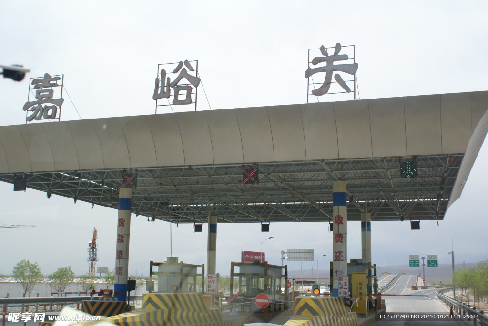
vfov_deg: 32.0
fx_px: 570
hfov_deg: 46.4
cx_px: 244
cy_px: 163
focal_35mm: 42
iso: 100
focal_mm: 28
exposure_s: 1/640
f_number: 6.3
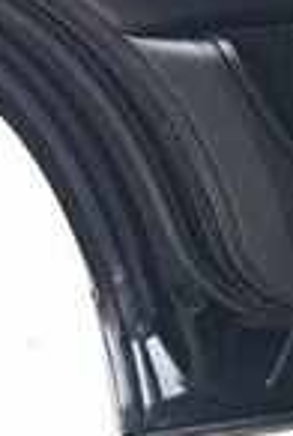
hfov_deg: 10.1
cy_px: -267
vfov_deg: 13.9
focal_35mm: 136
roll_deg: +0.3
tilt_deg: -5.4
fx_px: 1652
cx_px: 105
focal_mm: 4.15
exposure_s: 1/33
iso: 250
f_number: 2.2
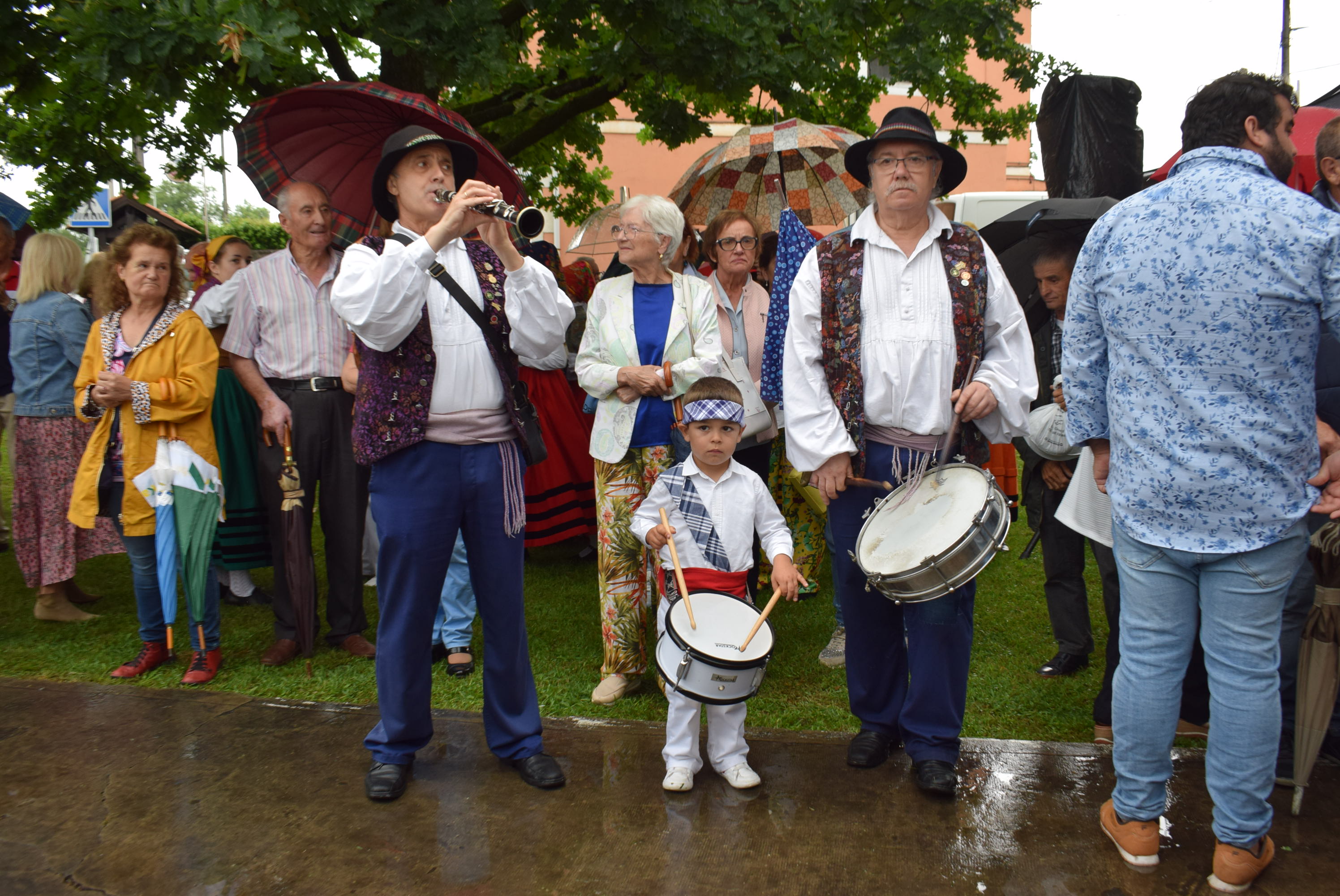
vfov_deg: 43.7
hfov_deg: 61.9
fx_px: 1117
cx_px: 670
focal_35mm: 30
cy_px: 448
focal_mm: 20
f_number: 5.6
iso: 400
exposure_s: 1/125
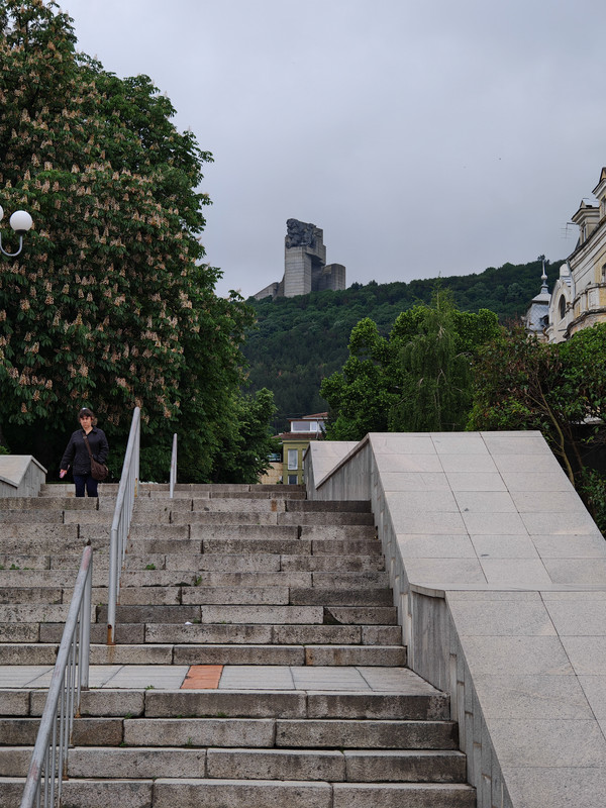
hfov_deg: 21.6
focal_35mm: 68
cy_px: 404
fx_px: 1587
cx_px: 303
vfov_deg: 28.6
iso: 125
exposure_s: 1/100
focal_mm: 15.38
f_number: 2.6
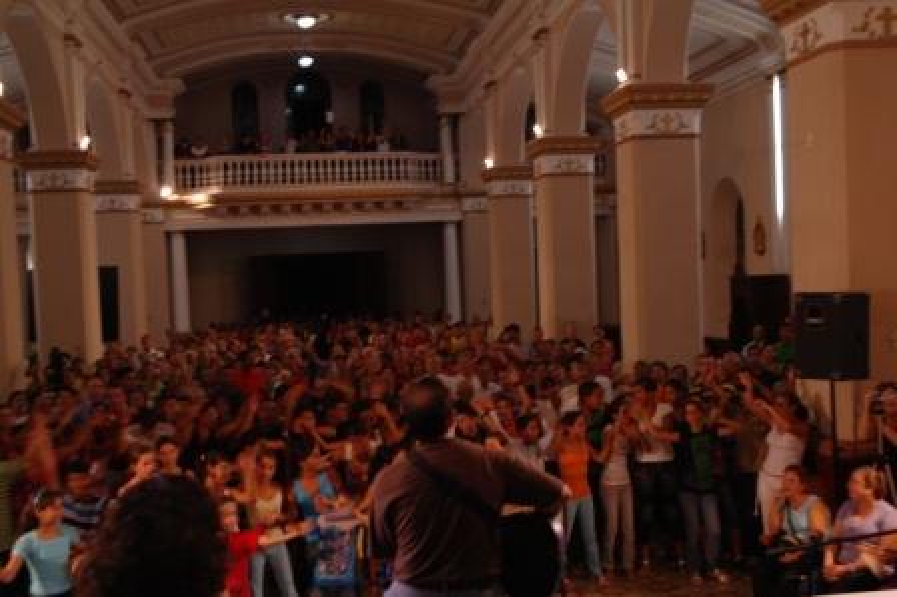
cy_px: 298
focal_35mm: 41
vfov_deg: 32.6
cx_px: 448
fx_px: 1021
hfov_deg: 47.4
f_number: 5.6
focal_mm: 27
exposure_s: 1/13
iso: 400
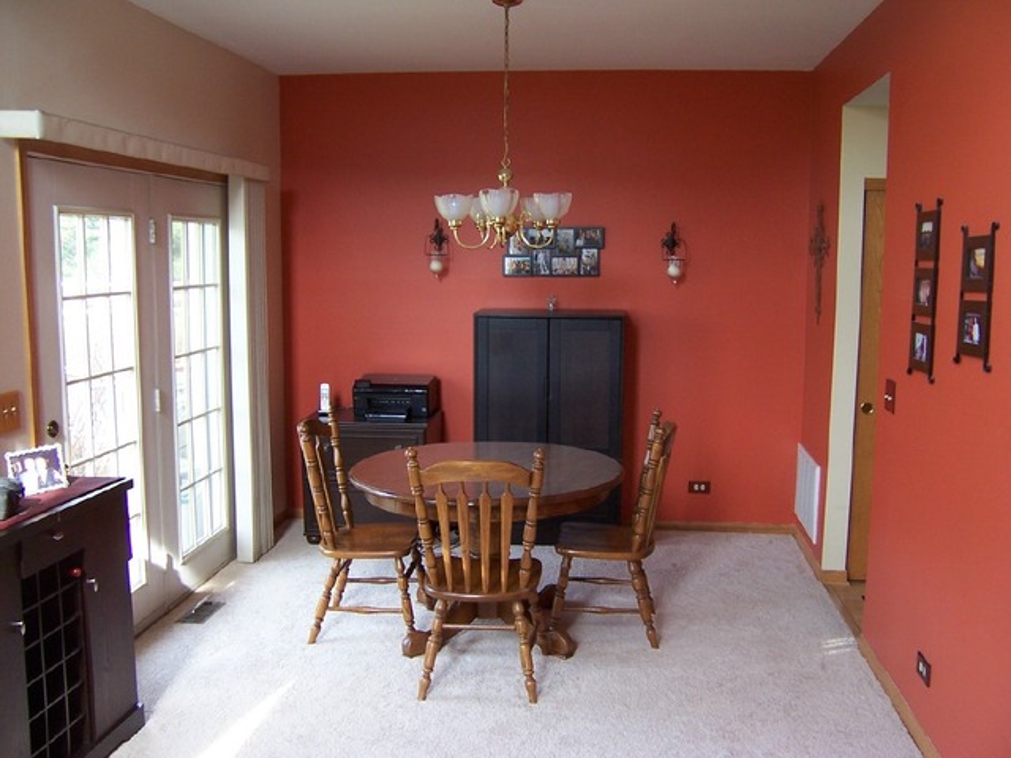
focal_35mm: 33
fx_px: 964
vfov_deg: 42.9
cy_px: 379
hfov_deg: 55.4
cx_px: 506
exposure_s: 1/30
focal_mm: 5.5
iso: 100
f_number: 3.4
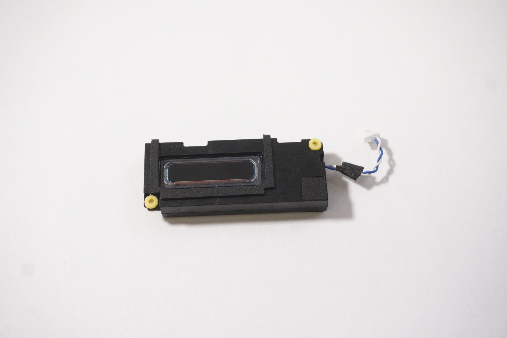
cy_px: 172
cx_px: 251
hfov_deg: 39.2
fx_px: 711
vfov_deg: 26.7
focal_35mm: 51
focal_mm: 33
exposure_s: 1/200
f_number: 5.6
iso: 1600
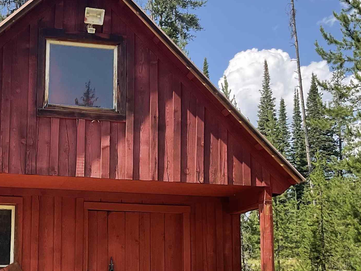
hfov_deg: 29.8
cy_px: 211
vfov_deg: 22.7
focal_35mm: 64
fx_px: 667
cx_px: 97
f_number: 1.8
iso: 16
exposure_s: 1/816
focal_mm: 3
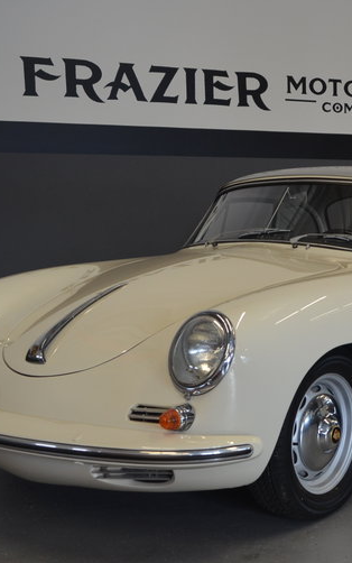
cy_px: 284
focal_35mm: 56
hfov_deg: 22.9
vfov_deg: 36.3
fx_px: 859
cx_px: 272
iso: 800
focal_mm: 24
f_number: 3.8
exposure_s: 1/30
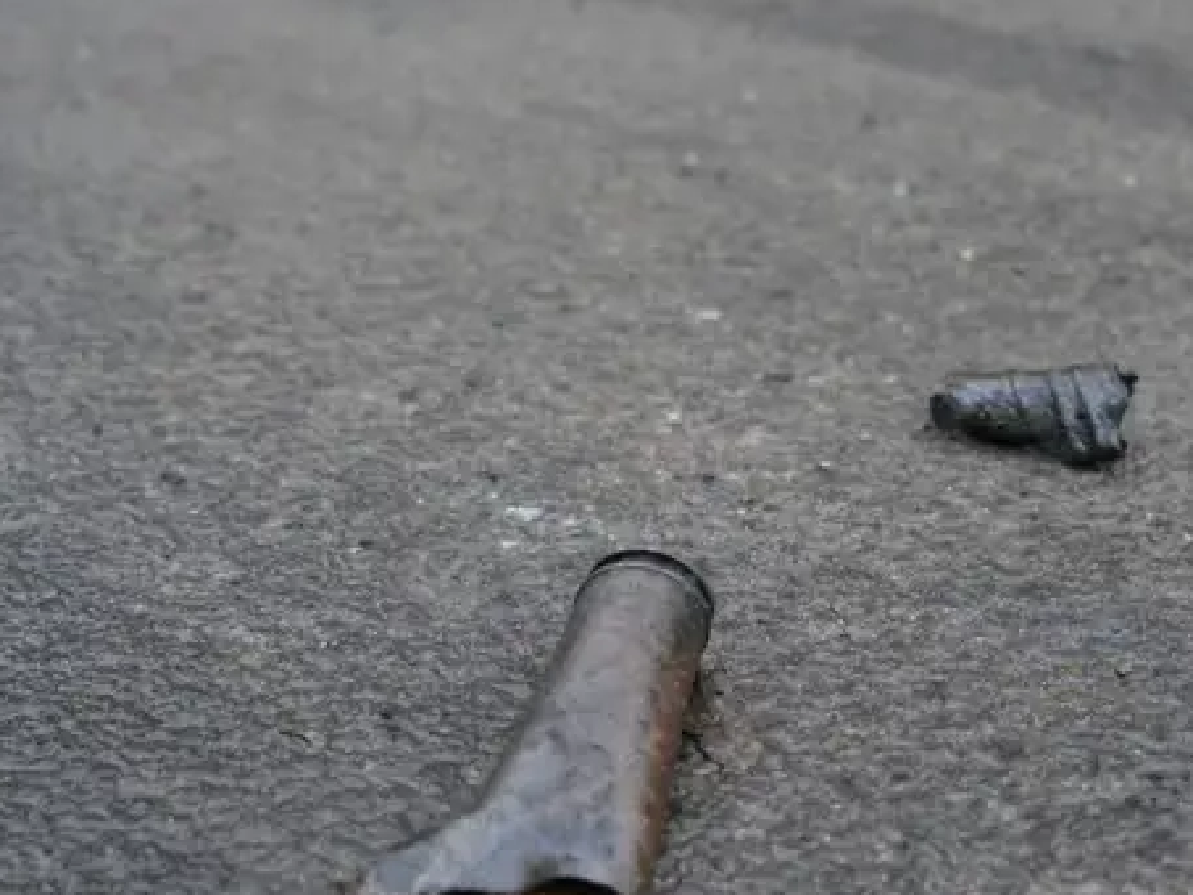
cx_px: 830
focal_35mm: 56
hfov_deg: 33.9
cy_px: 516
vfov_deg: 26.1
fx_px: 1930
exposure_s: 1/160
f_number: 4
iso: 3200
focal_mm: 30
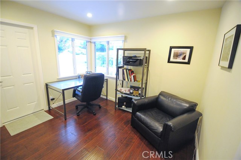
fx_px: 100
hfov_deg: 100.5
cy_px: 80
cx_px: 120
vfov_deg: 77.2
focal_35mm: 15
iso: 1400
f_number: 3.5
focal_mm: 10
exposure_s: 1/60
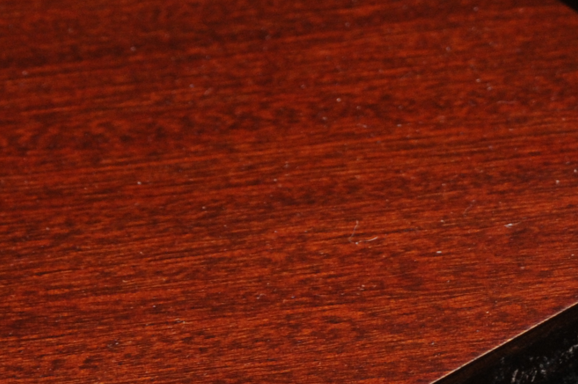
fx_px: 5162
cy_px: 202
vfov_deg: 4.3
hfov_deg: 6.3
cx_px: 803
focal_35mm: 322
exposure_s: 1/125
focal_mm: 50
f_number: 8
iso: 400
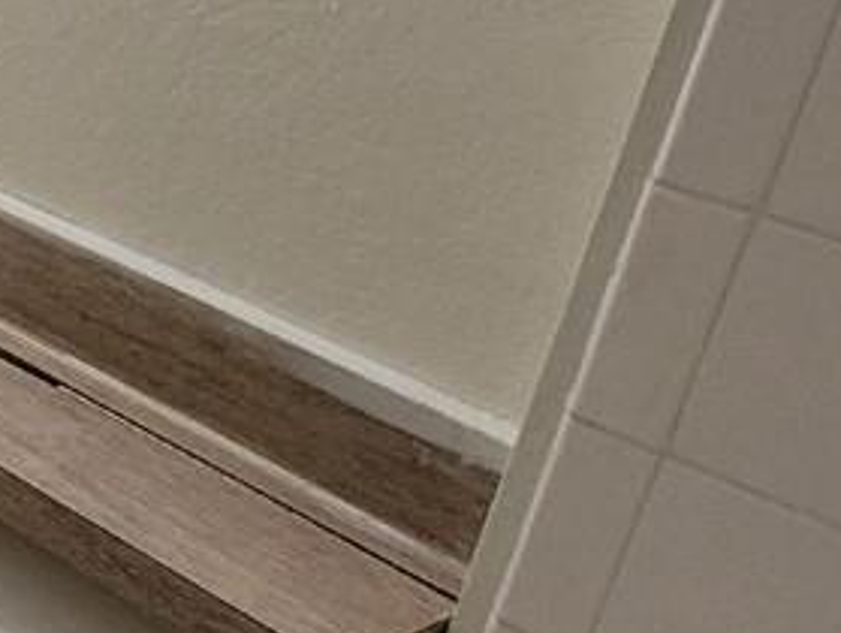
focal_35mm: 67
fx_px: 1630
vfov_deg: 21.7
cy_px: 130
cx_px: -793
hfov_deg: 19.1
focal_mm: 1.74
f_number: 2.2
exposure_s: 1/60
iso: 250
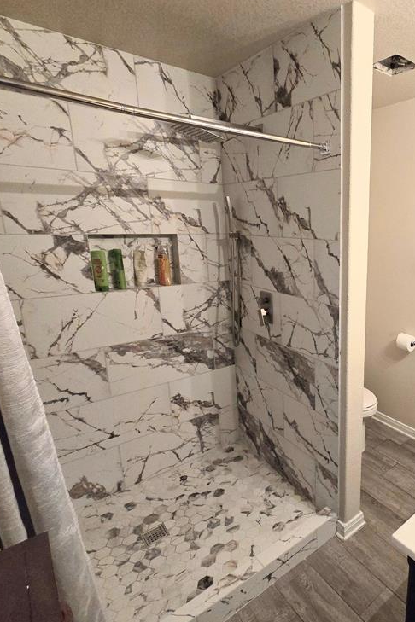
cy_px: 314
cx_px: 359
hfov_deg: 57.2
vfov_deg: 86.9
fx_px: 329
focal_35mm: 19
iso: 800
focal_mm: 2.2
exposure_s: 1/60
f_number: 2.2
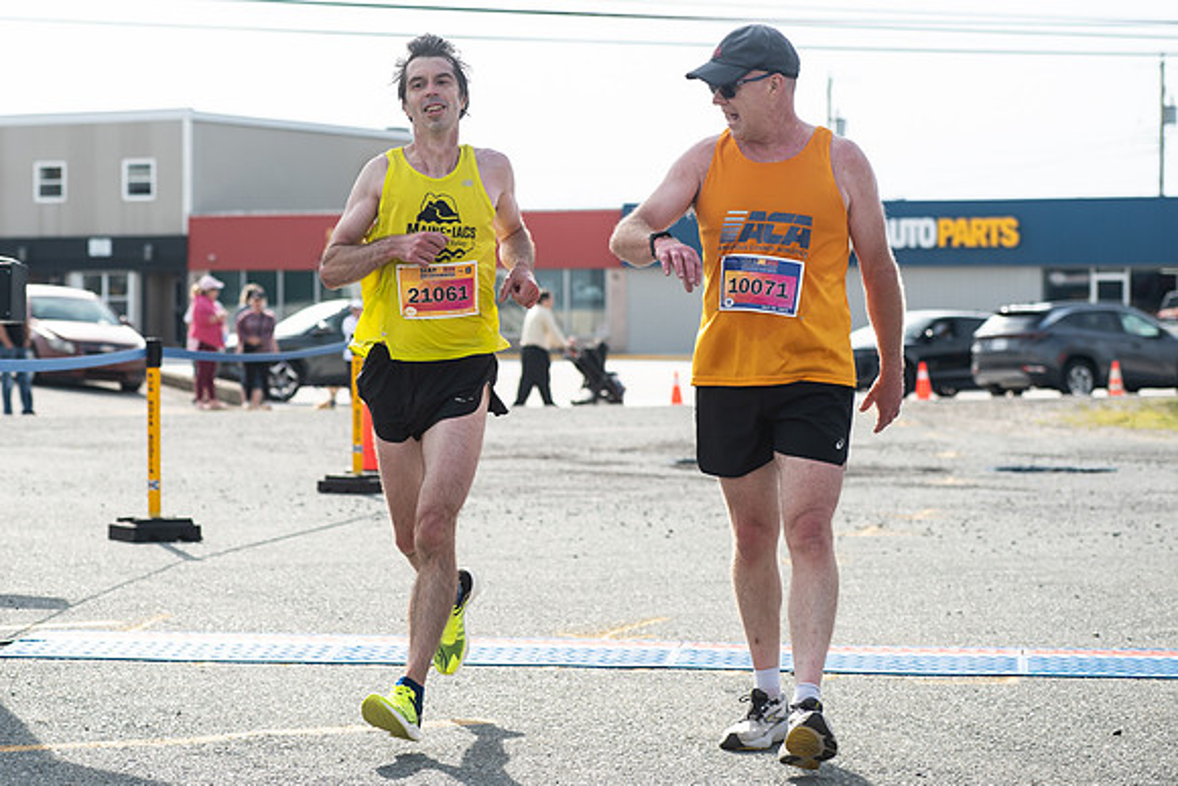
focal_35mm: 99
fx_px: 3256
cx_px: 413
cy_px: 245
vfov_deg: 13.7
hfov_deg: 20.5
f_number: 4.5
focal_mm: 70
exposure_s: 1/1600
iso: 250
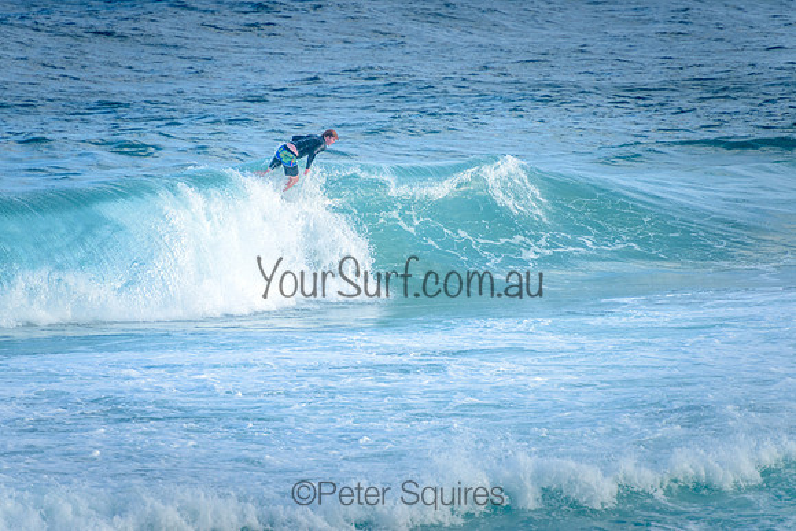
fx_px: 10850
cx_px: 400
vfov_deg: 2.8
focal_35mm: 491
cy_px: 207
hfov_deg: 4.2
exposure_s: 1/1250
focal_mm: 400
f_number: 5.6
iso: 400
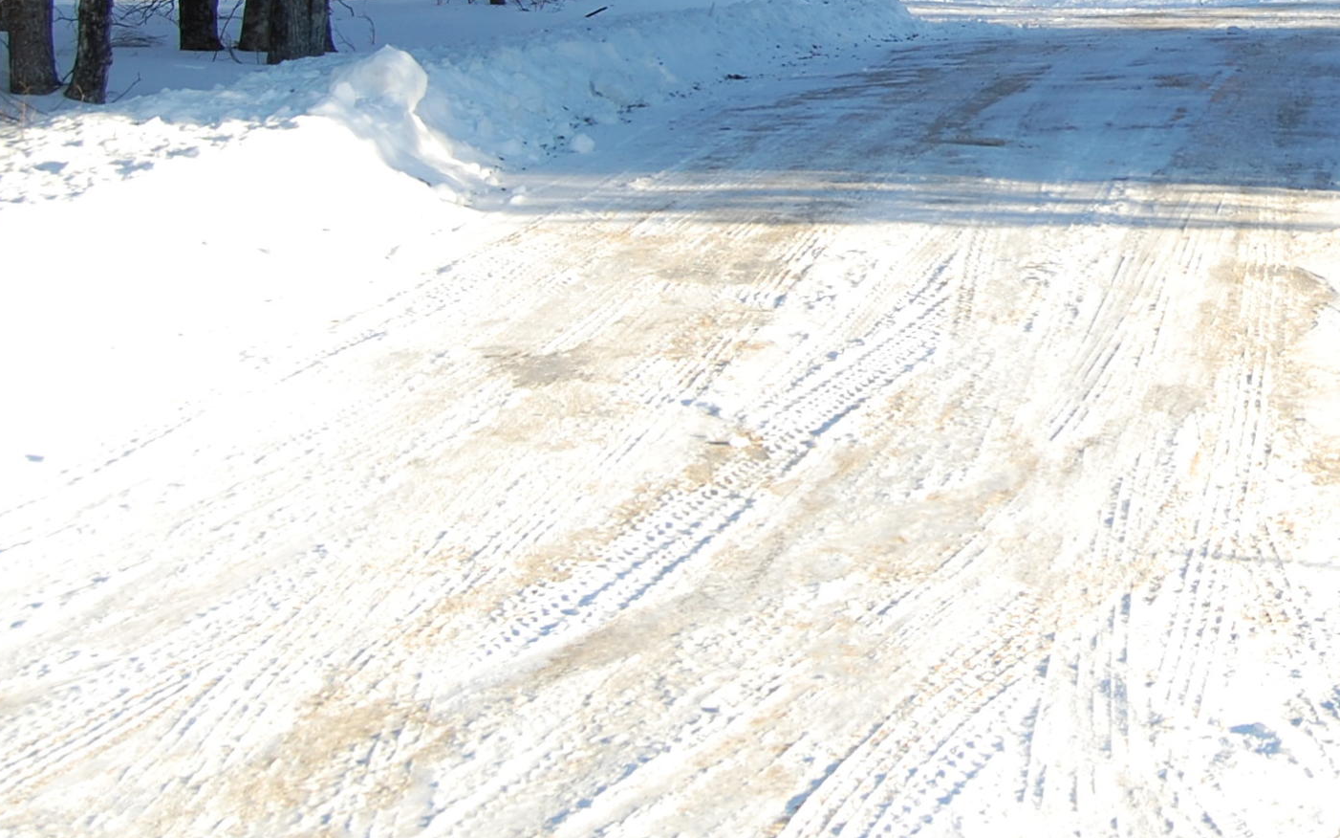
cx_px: 1252
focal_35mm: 85
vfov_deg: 15.1
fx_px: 3104
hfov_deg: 23.6
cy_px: -6
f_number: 7.1
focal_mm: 26
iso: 200
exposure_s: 1/200
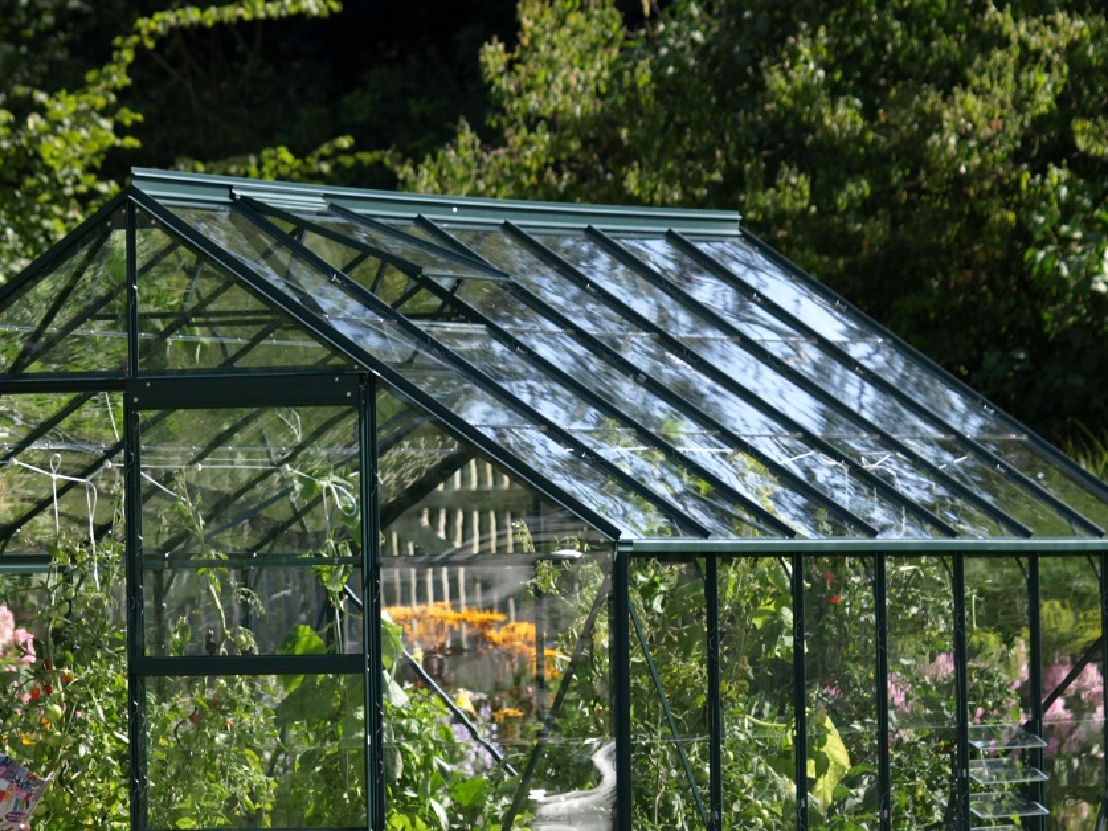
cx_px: 332
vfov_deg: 4.3
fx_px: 11012
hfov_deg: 5.8
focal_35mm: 344
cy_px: 608
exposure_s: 1/400
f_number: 4
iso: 100
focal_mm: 96
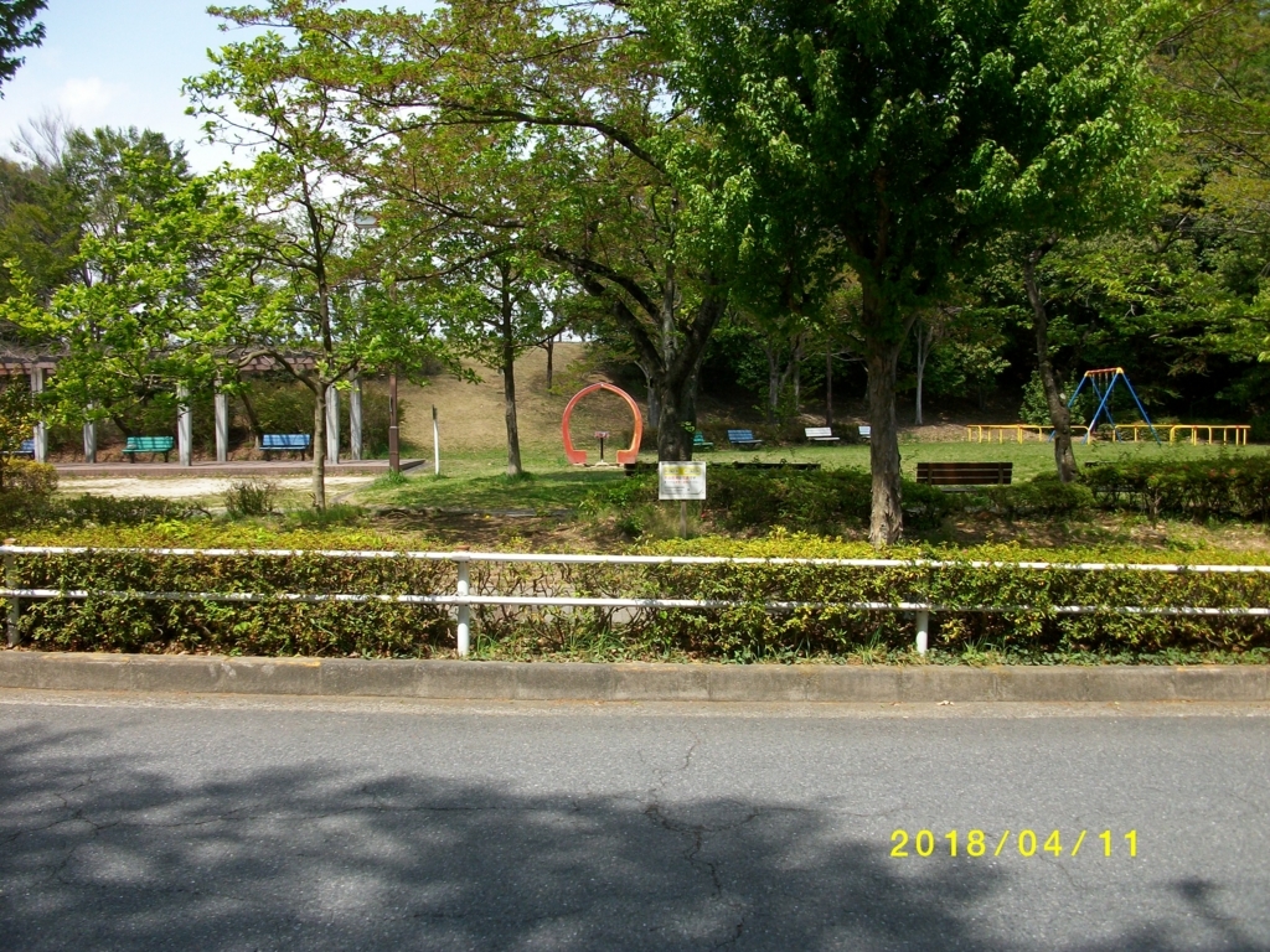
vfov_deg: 45.4
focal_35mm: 31
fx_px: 1137
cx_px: 635
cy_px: 476
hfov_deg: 58.4
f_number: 8.8
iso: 80
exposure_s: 1/90.6
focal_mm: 5.7
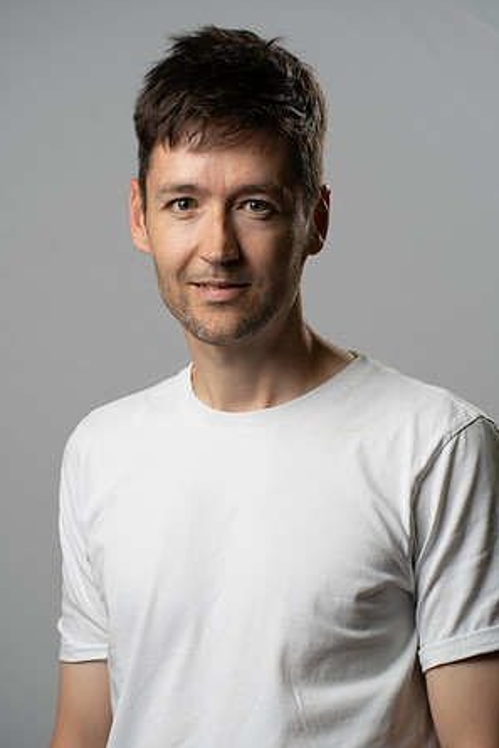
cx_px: 249
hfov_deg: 7.6
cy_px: 375
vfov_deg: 11.3
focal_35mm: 182
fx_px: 3781
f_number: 7.1
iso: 160
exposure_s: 1/160
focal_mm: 180
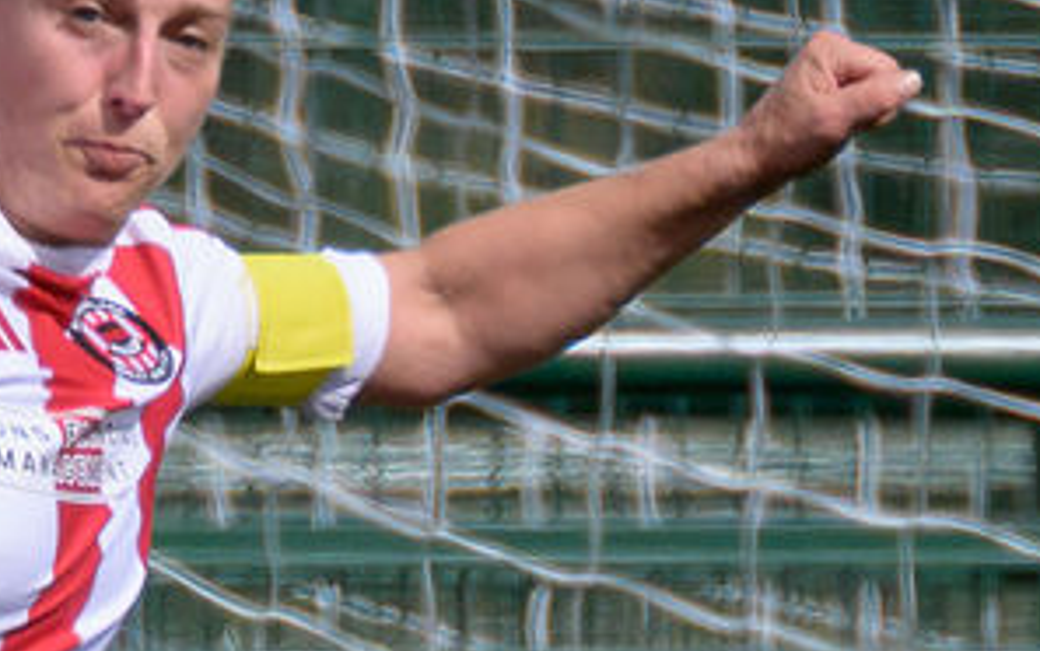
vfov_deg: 0.3
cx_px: 371
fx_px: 135955
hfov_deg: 0.4
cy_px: 399
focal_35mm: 4794
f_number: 5.6
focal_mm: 400
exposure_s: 1/4000
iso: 720
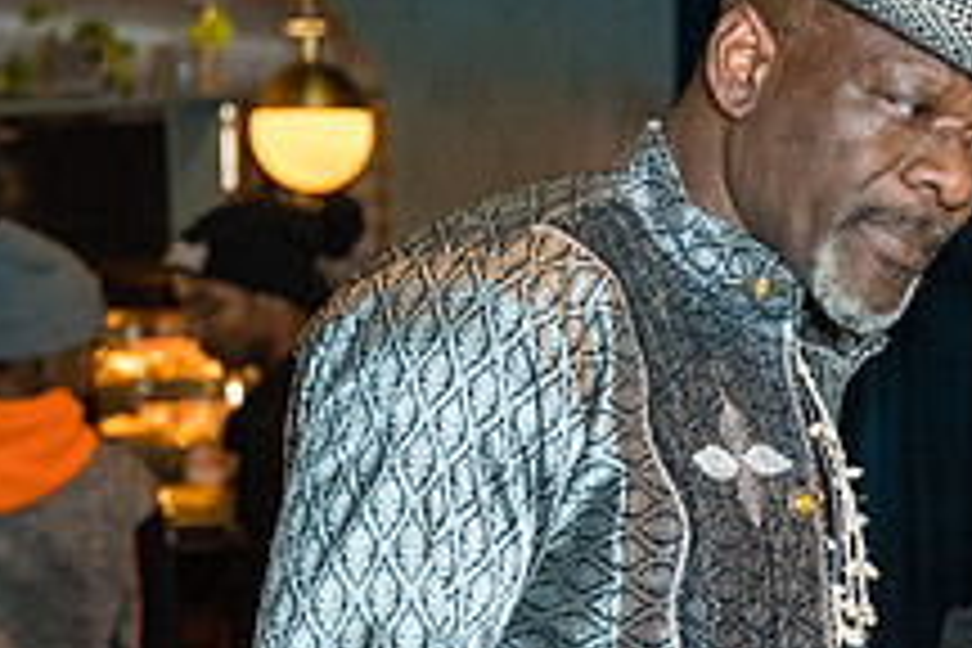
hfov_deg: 15.6
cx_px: 1053
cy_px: 610
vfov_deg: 10.6
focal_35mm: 128
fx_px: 3456
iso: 3200
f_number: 2.8
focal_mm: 47.6
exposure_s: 1/125
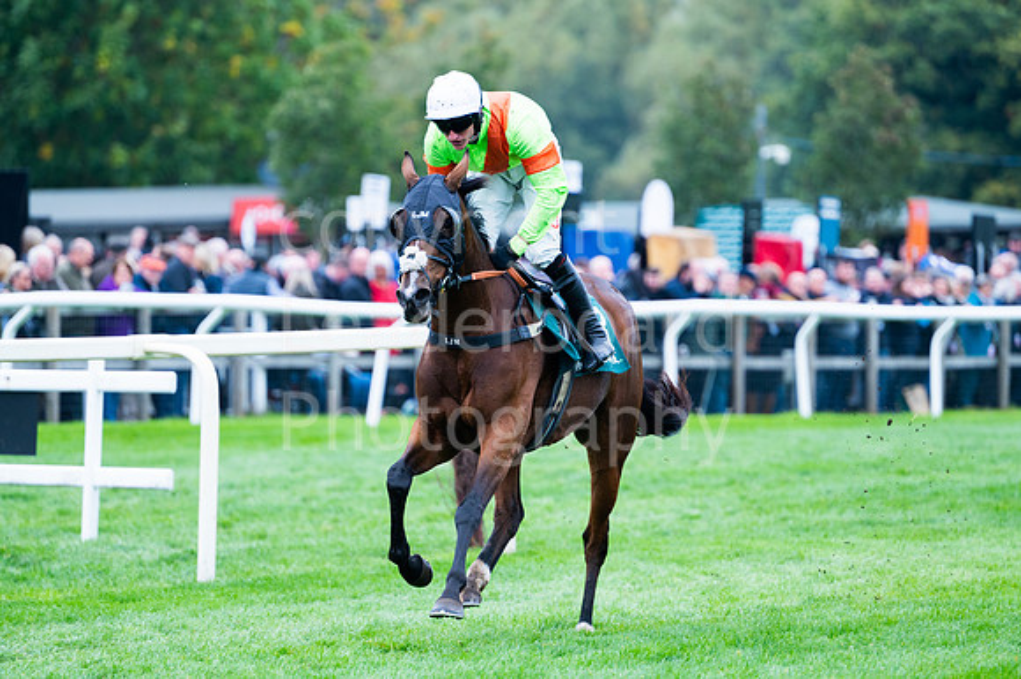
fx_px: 7369
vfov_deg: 5.3
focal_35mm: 260
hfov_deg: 7.9
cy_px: 340
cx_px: 510
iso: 800
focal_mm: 260
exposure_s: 1/1000
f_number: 4
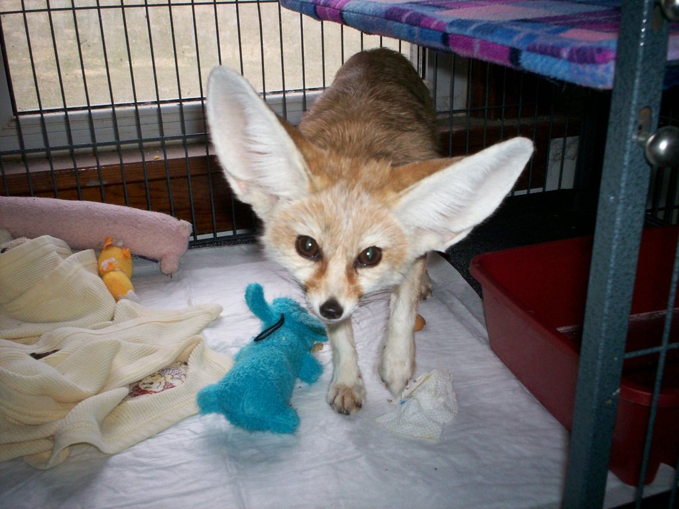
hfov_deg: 51.4
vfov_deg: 39.7
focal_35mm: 36
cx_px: 340
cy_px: 254
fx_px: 706
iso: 140
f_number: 4.5
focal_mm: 6
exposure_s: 1/60
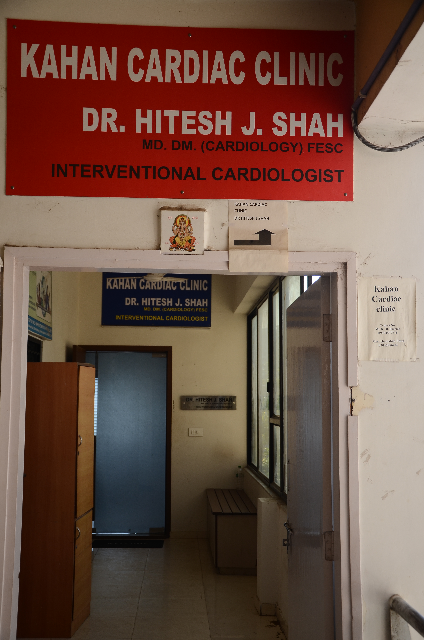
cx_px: 212
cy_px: 320
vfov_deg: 41.2
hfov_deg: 28.0
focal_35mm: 48
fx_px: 852
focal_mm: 32
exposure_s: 1/320
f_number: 4.2
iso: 200
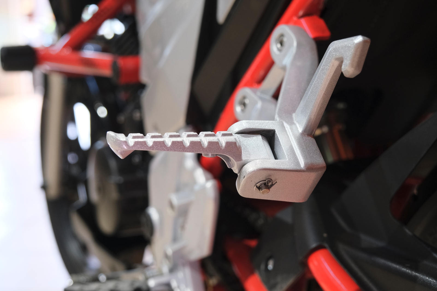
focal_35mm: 54
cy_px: 146
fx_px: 656
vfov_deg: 25.1
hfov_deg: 36.9
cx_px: 218
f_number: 4
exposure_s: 1/100
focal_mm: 35.8
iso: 1600
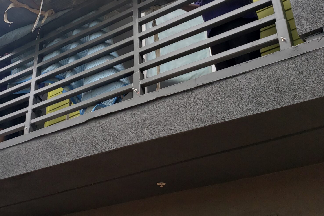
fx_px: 423
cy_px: 38
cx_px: 116
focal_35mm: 47
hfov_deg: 41.5
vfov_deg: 28.0
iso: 50
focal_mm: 4.3
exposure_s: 1/470
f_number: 2.4
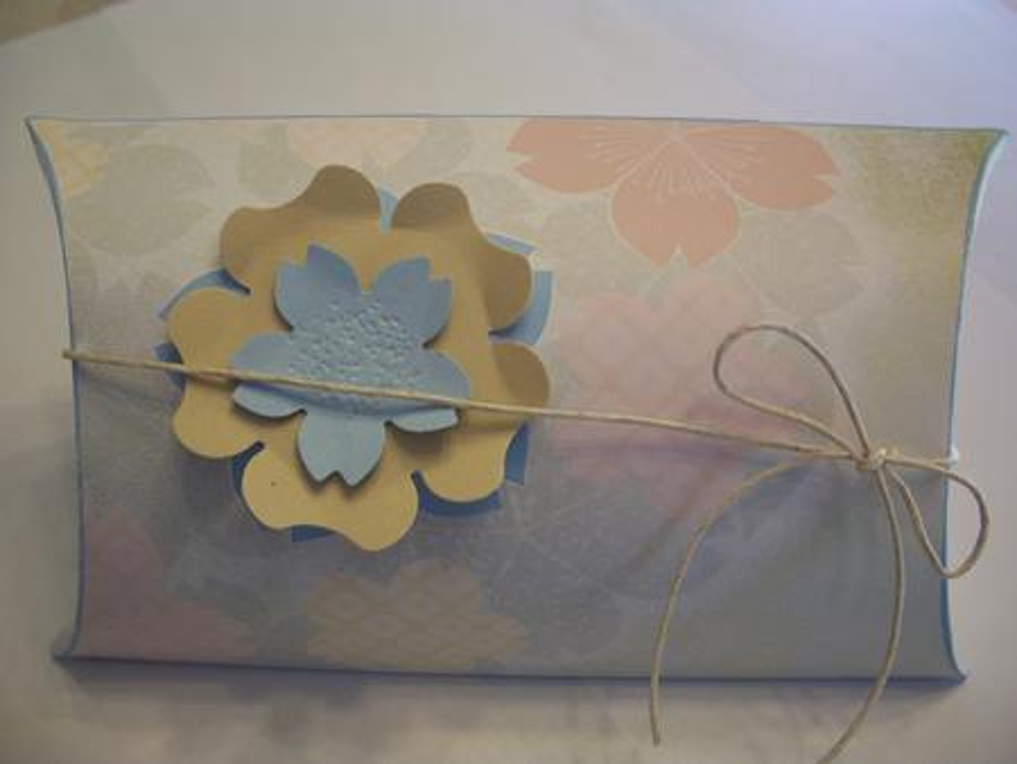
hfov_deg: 52.6
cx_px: 508
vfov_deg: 40.7
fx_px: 1029
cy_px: 382
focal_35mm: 35
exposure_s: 1/80
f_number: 3.1
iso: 80
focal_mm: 6.3
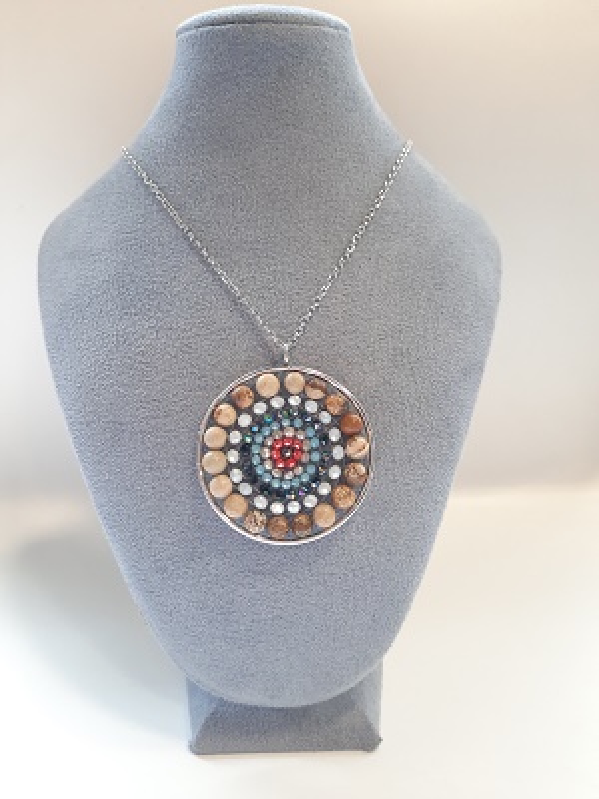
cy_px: 400
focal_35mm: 25
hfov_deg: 54.9
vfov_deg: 69.4
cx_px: 300
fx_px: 577
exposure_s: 1/50
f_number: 2
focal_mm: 4.6
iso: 250
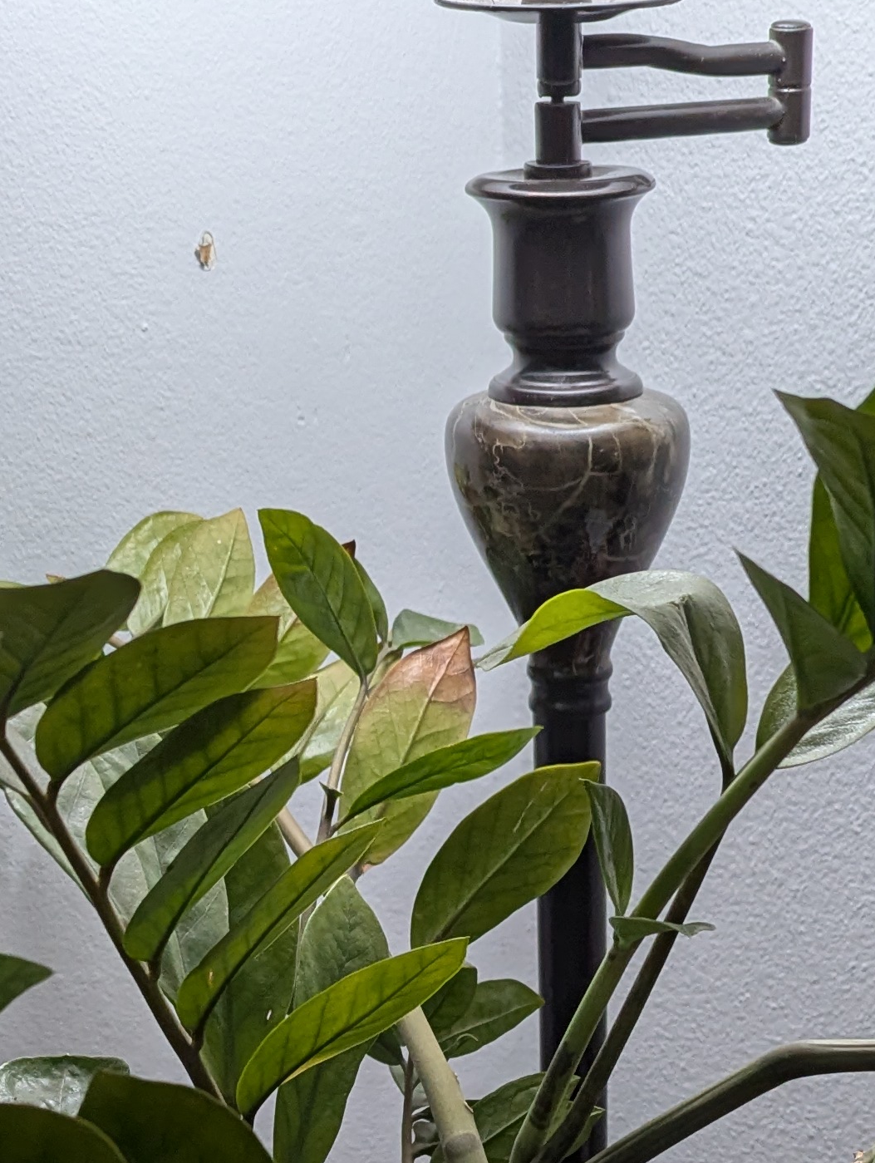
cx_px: 571
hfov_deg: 21.0
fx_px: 2354
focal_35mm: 70
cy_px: 1281
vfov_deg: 25.7
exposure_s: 1/120
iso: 209
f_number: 1.85
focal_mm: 6.81
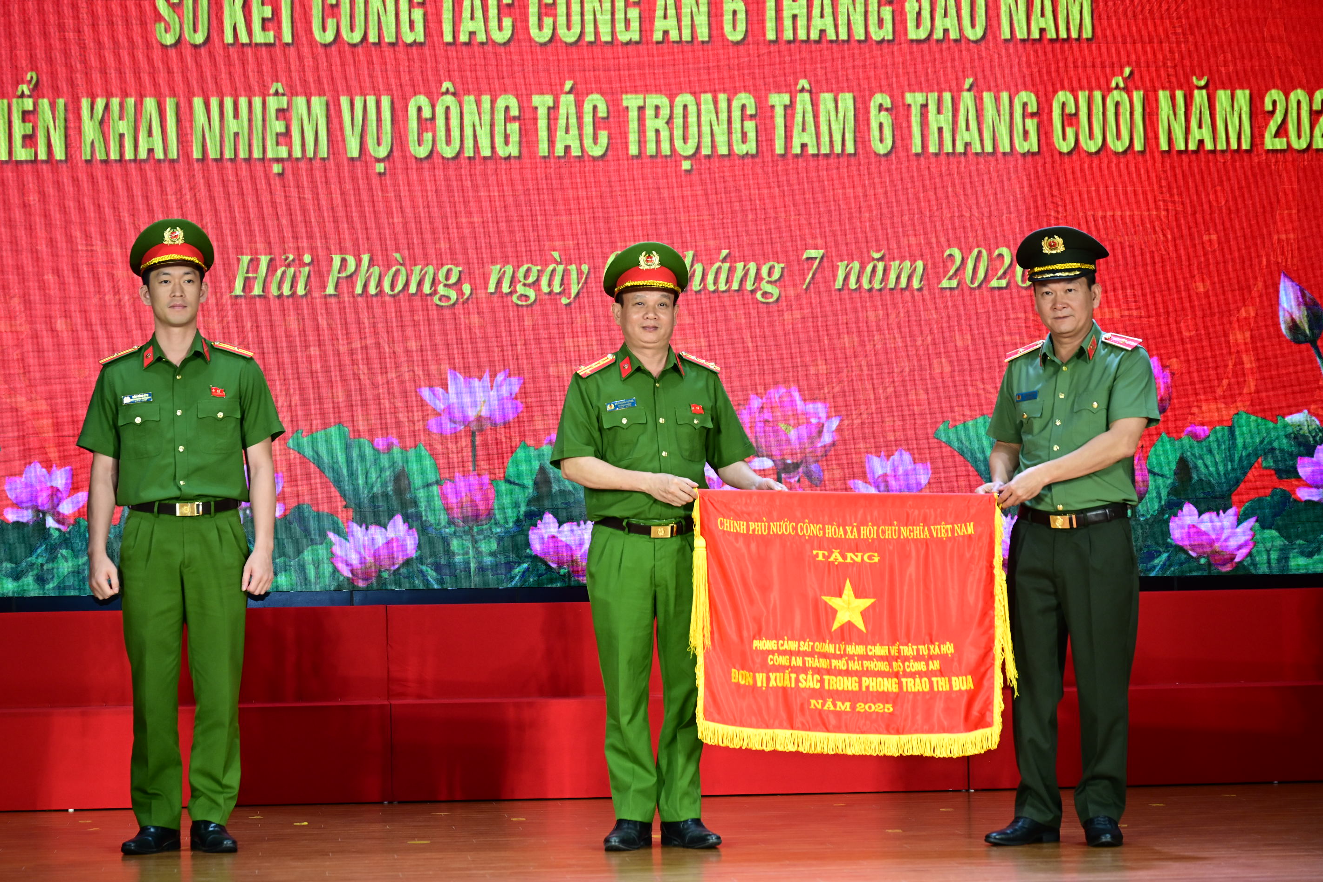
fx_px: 3601
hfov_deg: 20.8
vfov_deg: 14.0
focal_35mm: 98
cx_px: 622
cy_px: 417
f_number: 4
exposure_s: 1/160
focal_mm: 92
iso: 1000
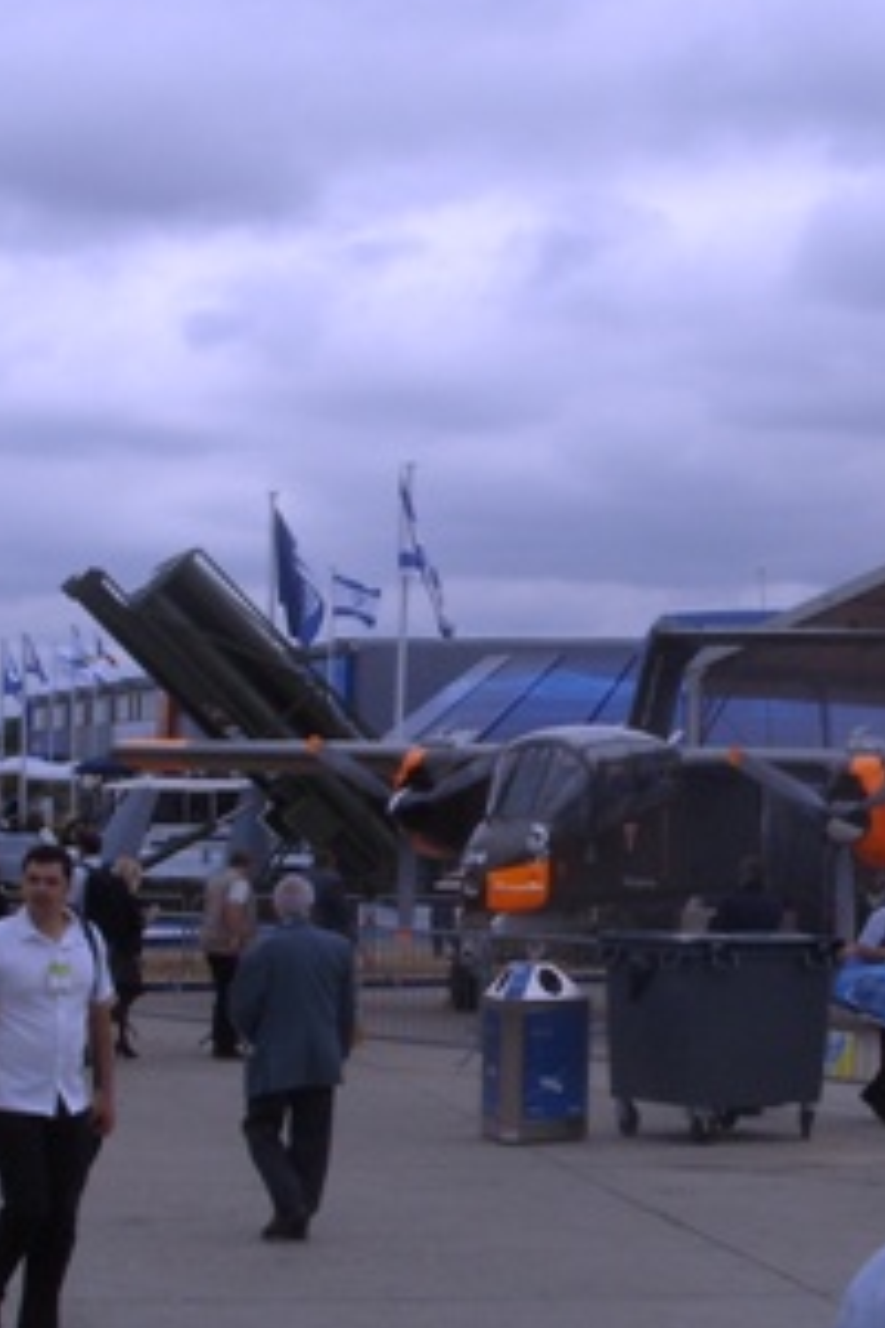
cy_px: 726
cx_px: 695
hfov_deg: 16.9
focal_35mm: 80
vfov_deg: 25.4
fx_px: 2950
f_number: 5.5
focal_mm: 6
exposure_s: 1/500
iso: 80
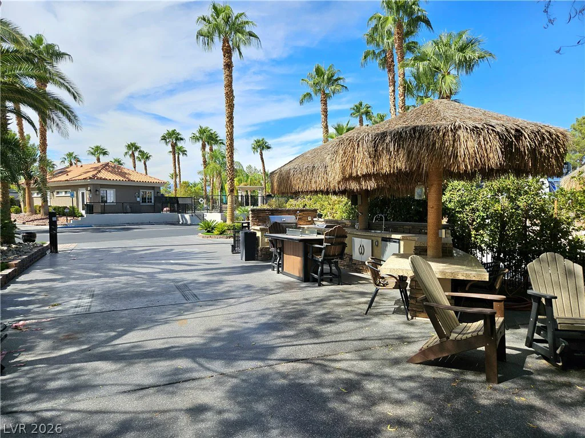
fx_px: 389
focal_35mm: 23
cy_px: 219
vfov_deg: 58.9
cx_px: 292
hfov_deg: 73.9
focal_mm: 5.4
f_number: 1.8
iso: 25
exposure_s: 1/2000
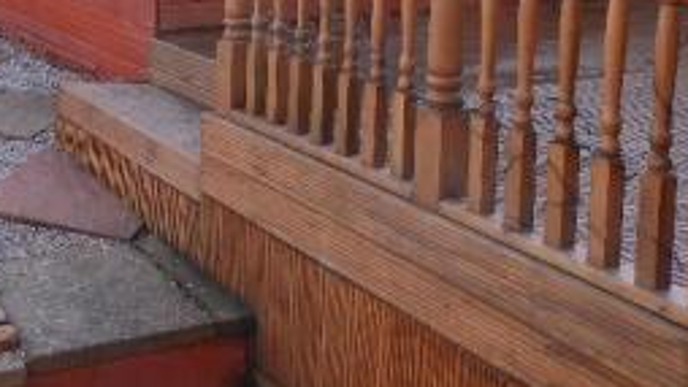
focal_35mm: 55
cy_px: -37
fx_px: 1004
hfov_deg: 36.4
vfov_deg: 20.8
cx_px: 123
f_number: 3.4
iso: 80
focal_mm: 4
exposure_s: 1/60
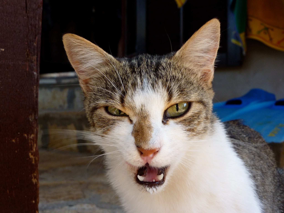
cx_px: 142
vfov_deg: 30.3
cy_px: 106
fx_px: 394
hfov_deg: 39.7
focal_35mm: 48
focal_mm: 7.9
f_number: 3.8
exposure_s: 1/125
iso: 160
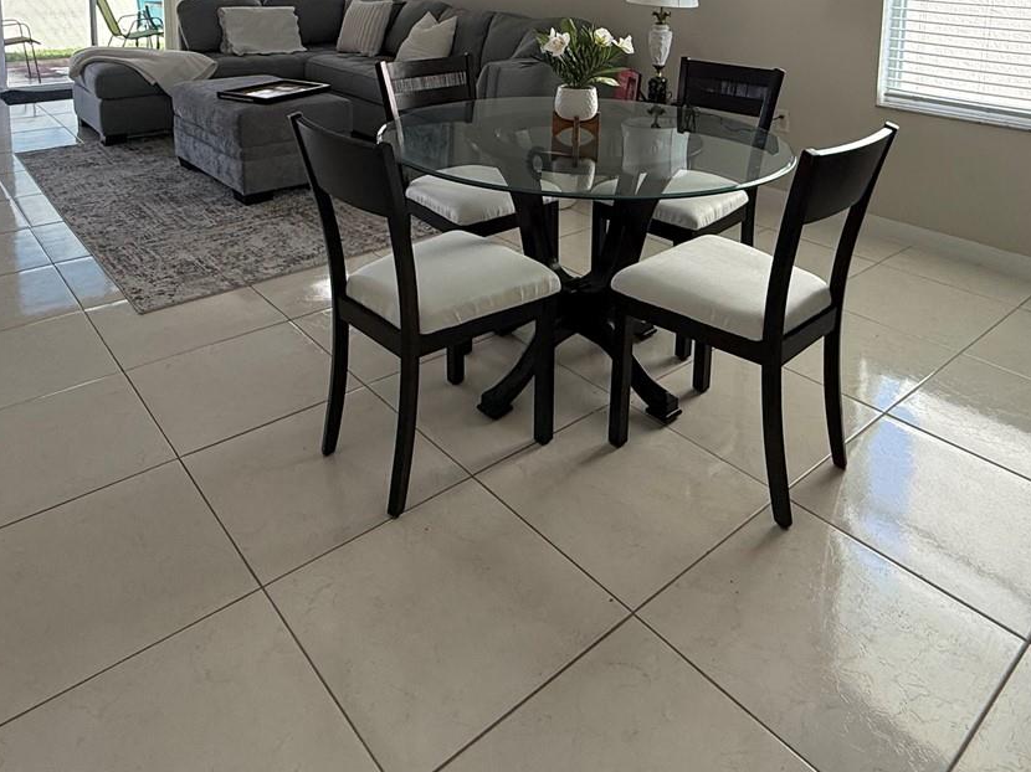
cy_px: 47
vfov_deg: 45.4
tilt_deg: -7.2
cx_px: 542
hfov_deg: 65.3
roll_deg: -0.4
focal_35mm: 27
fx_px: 804
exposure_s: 1/120
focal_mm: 2.22
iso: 160
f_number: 2.2
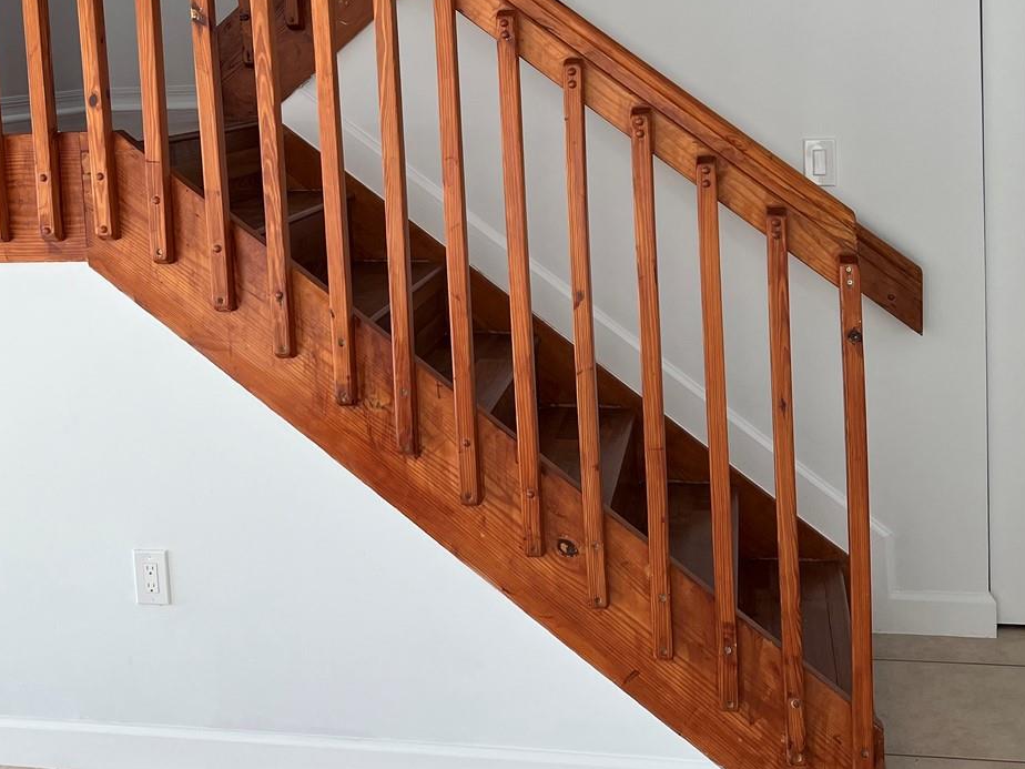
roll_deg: +2.5
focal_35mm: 45
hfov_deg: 42.0
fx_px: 1332
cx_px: 470
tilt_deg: -6.0
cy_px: 159
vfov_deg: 31.4
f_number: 1.5
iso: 50
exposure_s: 1/353
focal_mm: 5.7
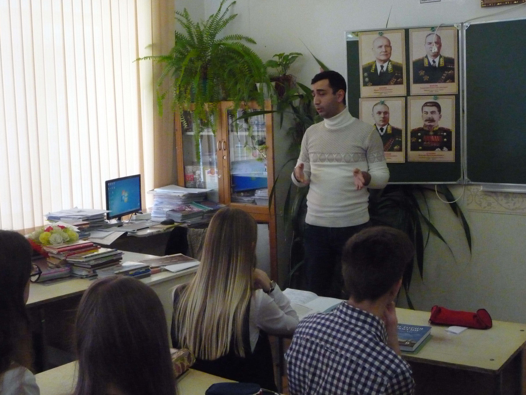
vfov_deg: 29.1
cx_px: 263
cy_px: 198
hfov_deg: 38.2
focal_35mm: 50
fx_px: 760
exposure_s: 1/40
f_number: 4.9
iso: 800
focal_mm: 8.8
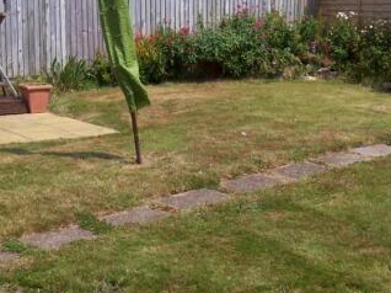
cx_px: 240
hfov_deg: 29.3
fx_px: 745
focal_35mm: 66
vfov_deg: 22.1
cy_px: 215
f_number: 4.8
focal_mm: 6
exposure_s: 1/500
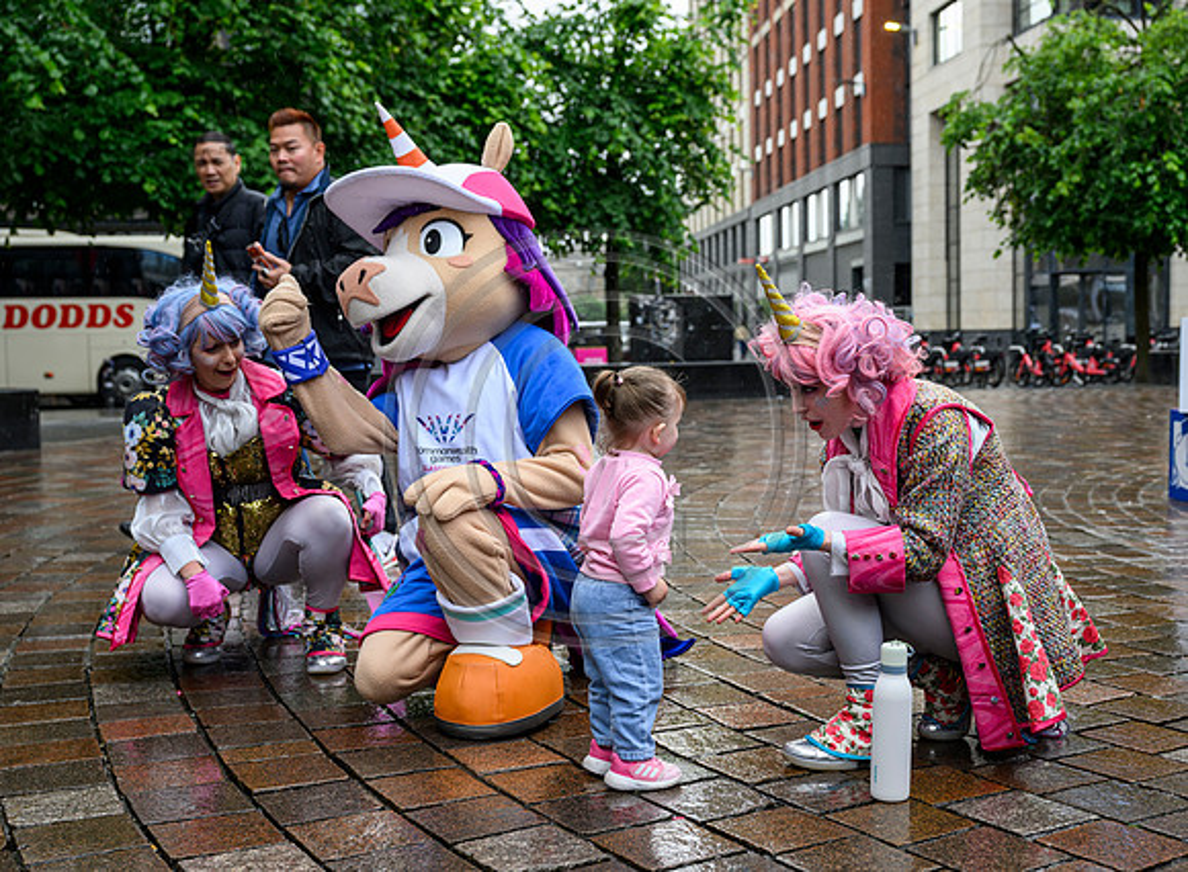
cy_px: 436
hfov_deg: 43.4
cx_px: 655
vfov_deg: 32.6
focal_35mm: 44
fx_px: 1491
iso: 500
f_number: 4.5
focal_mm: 41
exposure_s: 1/500
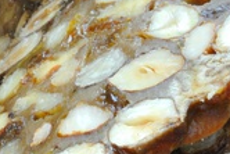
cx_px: 44
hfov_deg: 7.6
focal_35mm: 269
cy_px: 1
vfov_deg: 5.1
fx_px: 1717
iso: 100
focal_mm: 35
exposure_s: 10
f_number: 20
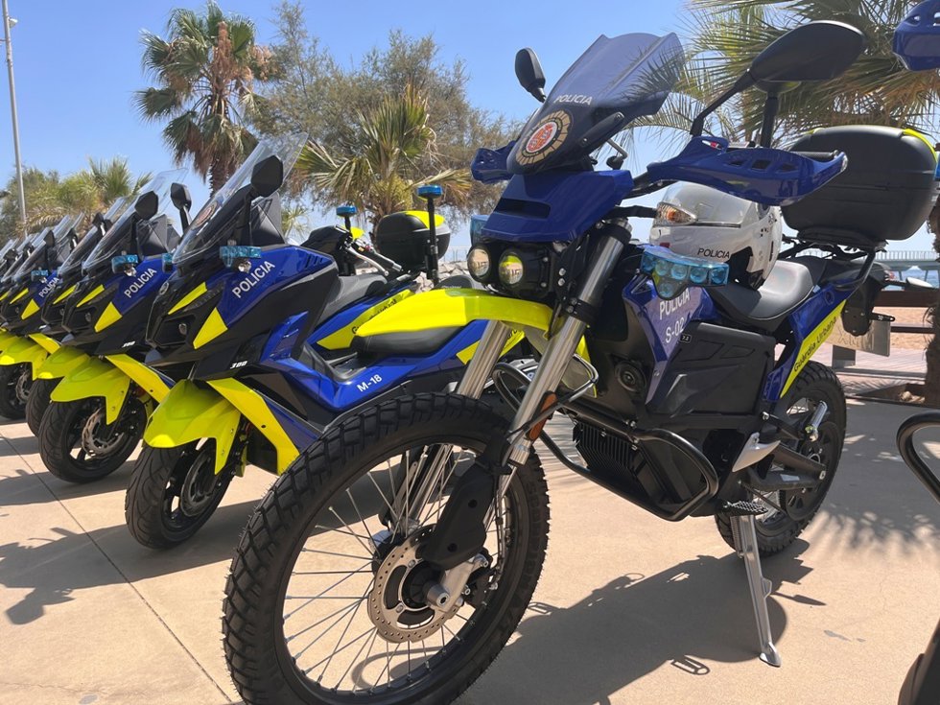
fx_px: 706
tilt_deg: -5.6
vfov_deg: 53.1
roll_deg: +1.7
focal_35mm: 26
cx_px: 470
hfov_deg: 67.3
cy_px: 352
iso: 50
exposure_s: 1/2062
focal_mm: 5.1
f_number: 1.6
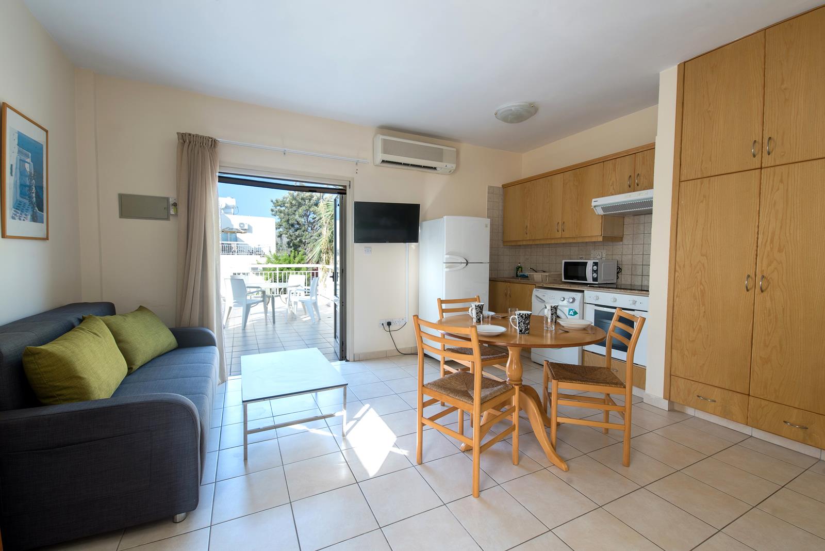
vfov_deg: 77.4
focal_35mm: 15
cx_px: 412
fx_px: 344
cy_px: 276
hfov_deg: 100.4
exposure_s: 1/200
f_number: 8
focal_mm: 15
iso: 200
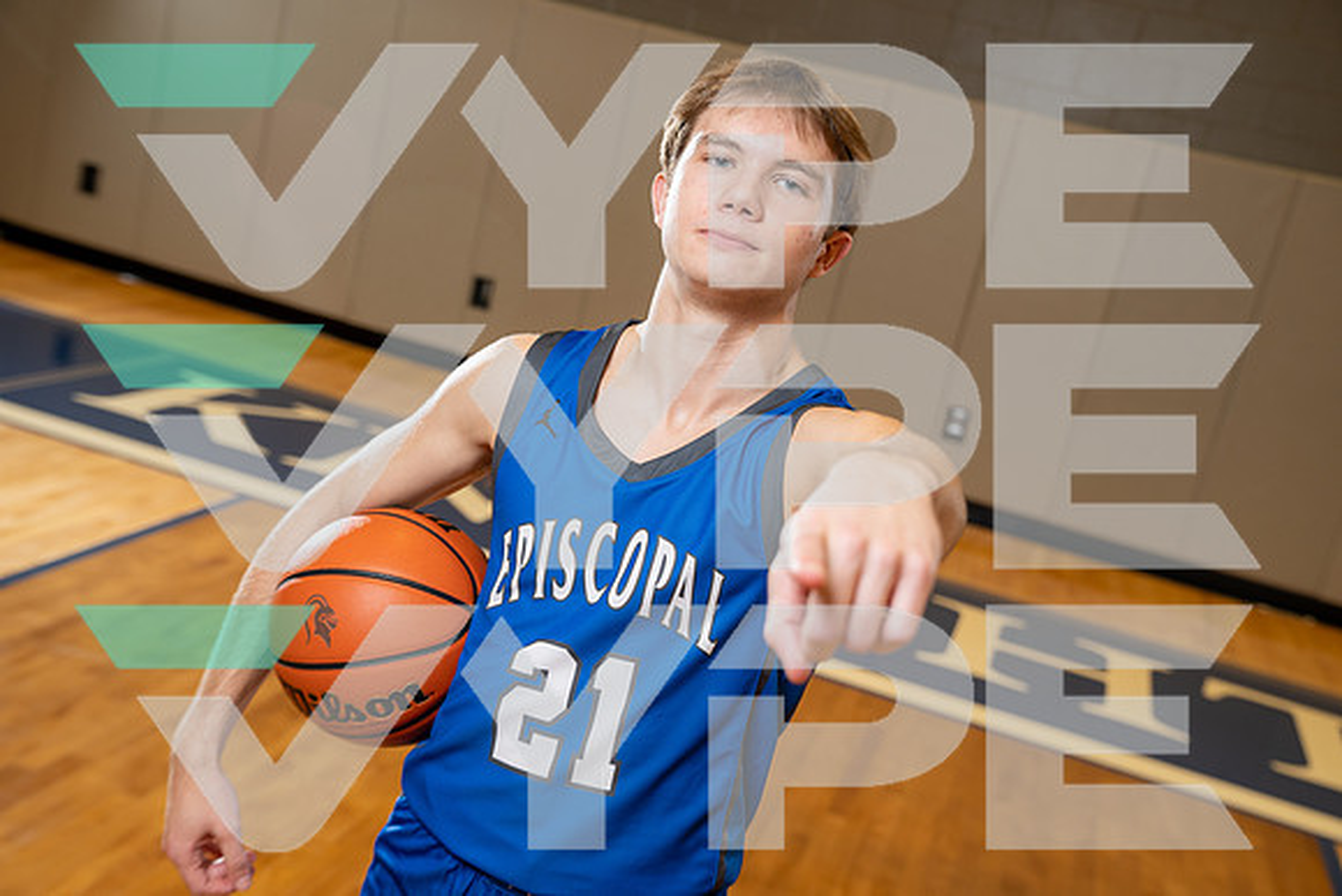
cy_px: 448
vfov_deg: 29.3
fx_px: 1715
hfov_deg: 42.7
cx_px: 671
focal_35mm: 46
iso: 400
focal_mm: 46
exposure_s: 1/125
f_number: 4
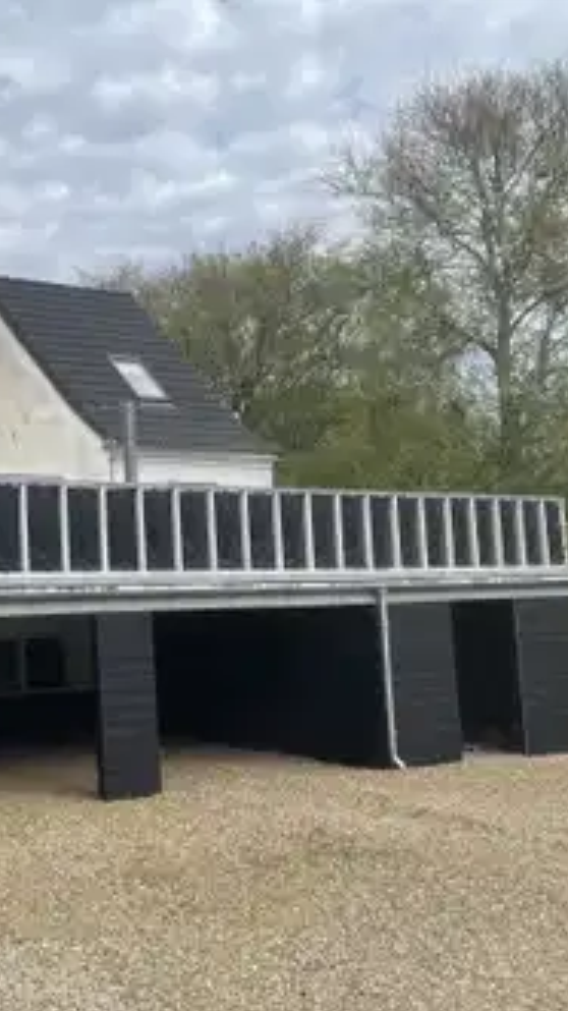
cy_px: 506
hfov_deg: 27.9
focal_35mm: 38
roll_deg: +2.0
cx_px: -82
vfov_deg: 52.8
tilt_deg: +5.0
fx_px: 1018
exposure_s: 1/3509
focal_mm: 4.2
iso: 32
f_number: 1.6
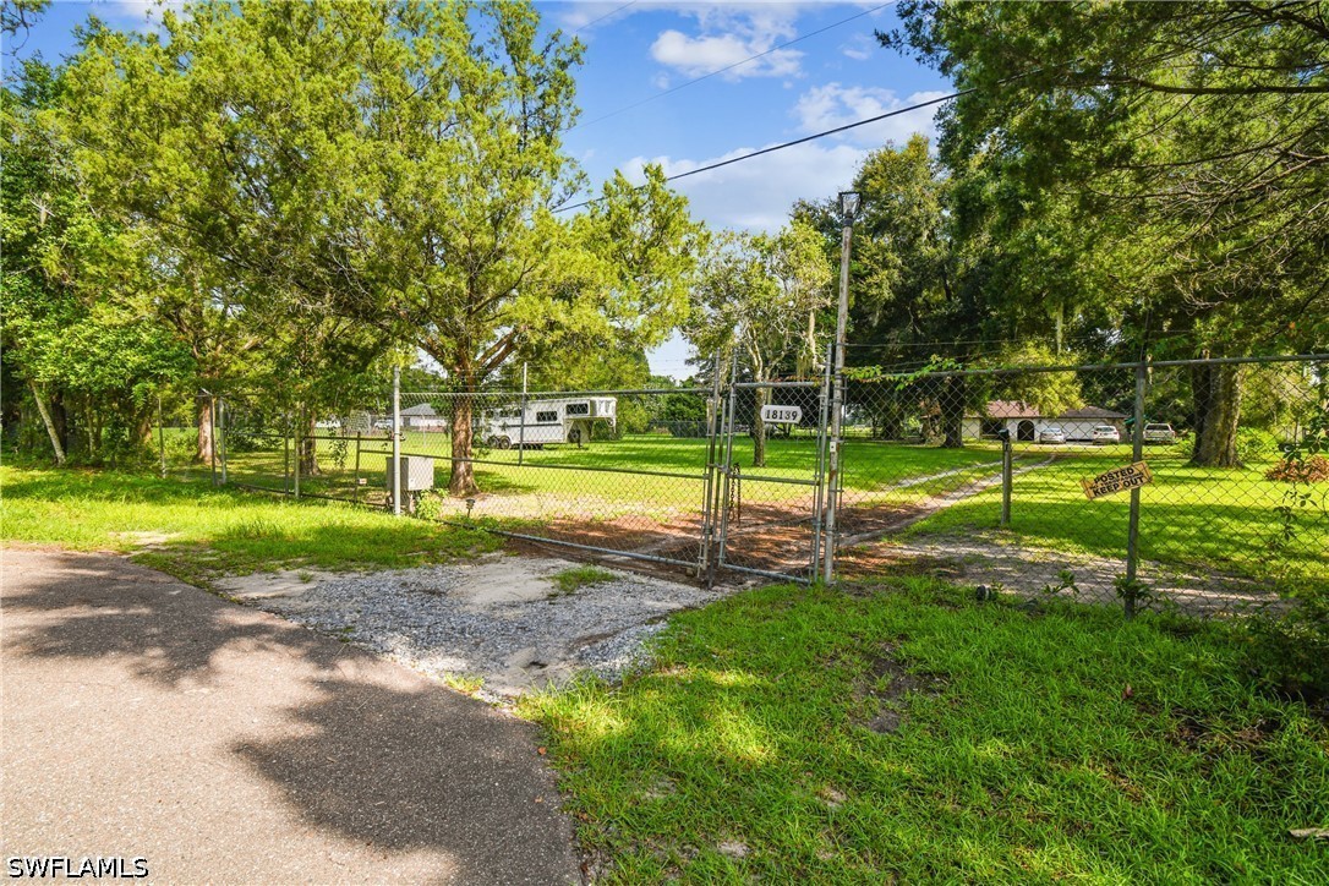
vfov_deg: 73.7
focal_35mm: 16
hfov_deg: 96.7
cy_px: 443
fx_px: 591
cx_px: 664
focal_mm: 11
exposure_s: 1/60
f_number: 7.1
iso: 100
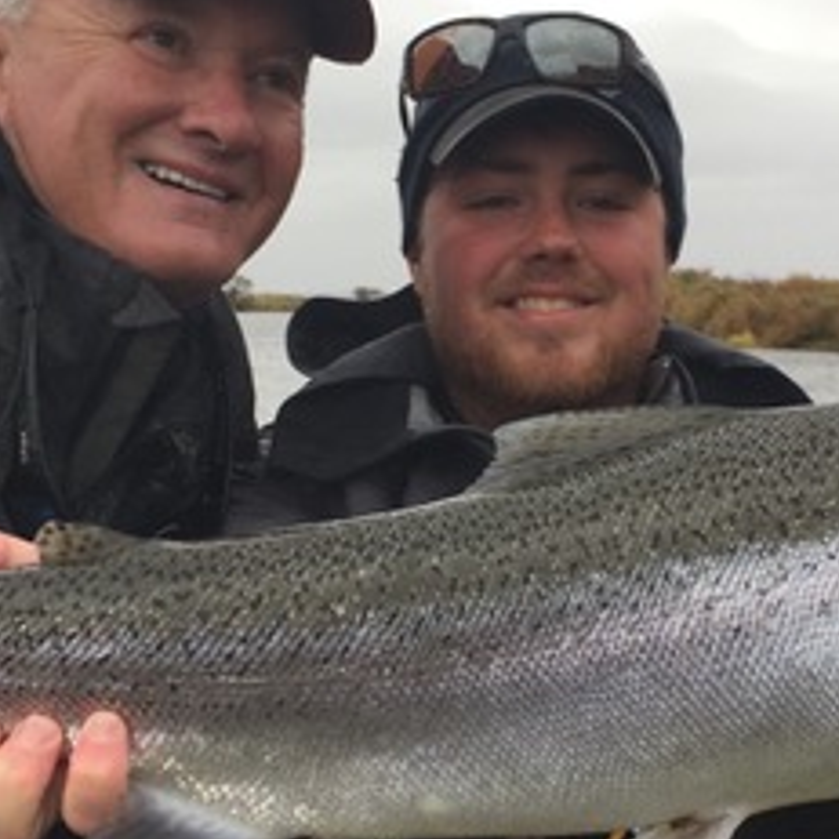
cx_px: 519
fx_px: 1947
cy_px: 454
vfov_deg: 24.3
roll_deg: -1.3
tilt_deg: -5.4
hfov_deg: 24.3
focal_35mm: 71
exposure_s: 1/120
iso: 32
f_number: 2.2
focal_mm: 4.15
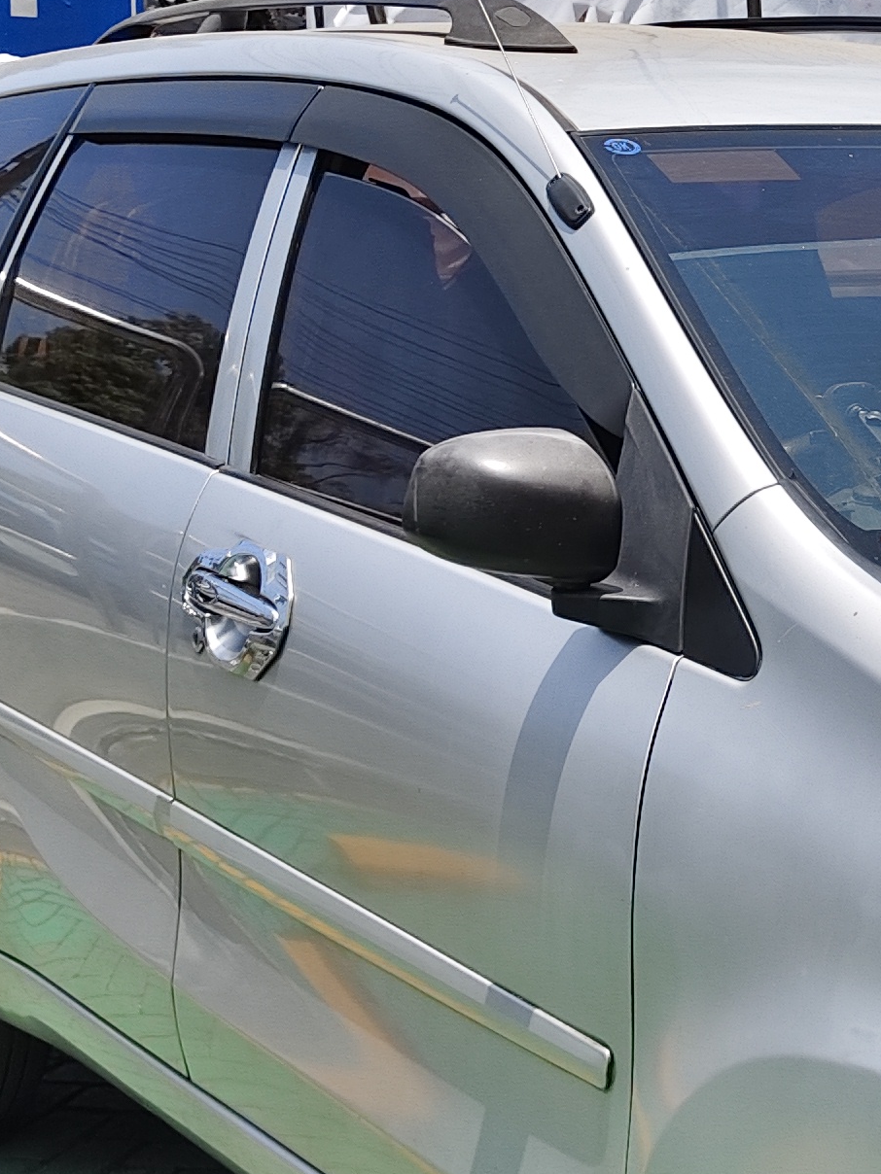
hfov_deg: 17.8
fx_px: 2647
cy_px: 281
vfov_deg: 24.7
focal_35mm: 78
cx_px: 1098
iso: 50
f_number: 1.88
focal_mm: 5.56
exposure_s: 1/2619
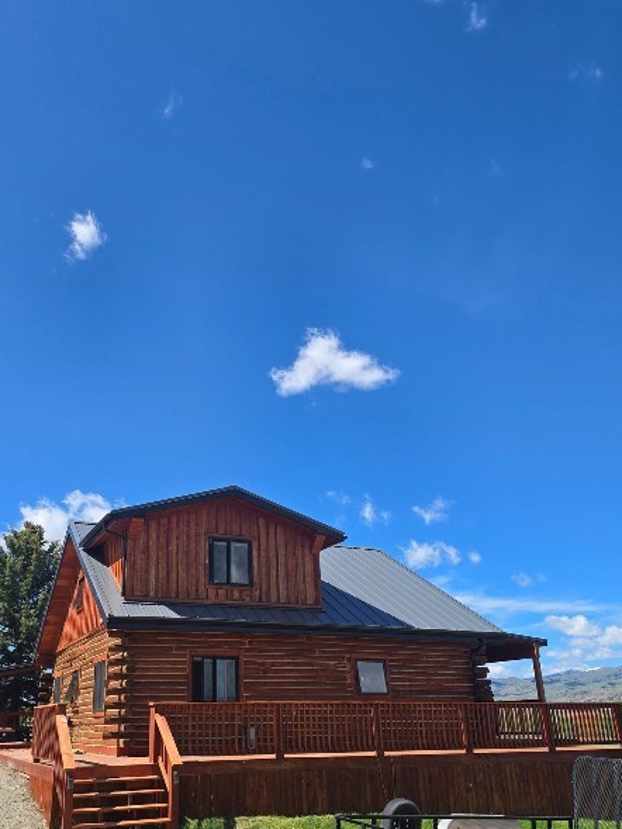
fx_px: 718
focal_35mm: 30
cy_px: 486
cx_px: 243
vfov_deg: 59.6
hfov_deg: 46.5
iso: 12
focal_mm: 6.3
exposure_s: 1/641
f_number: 1.7
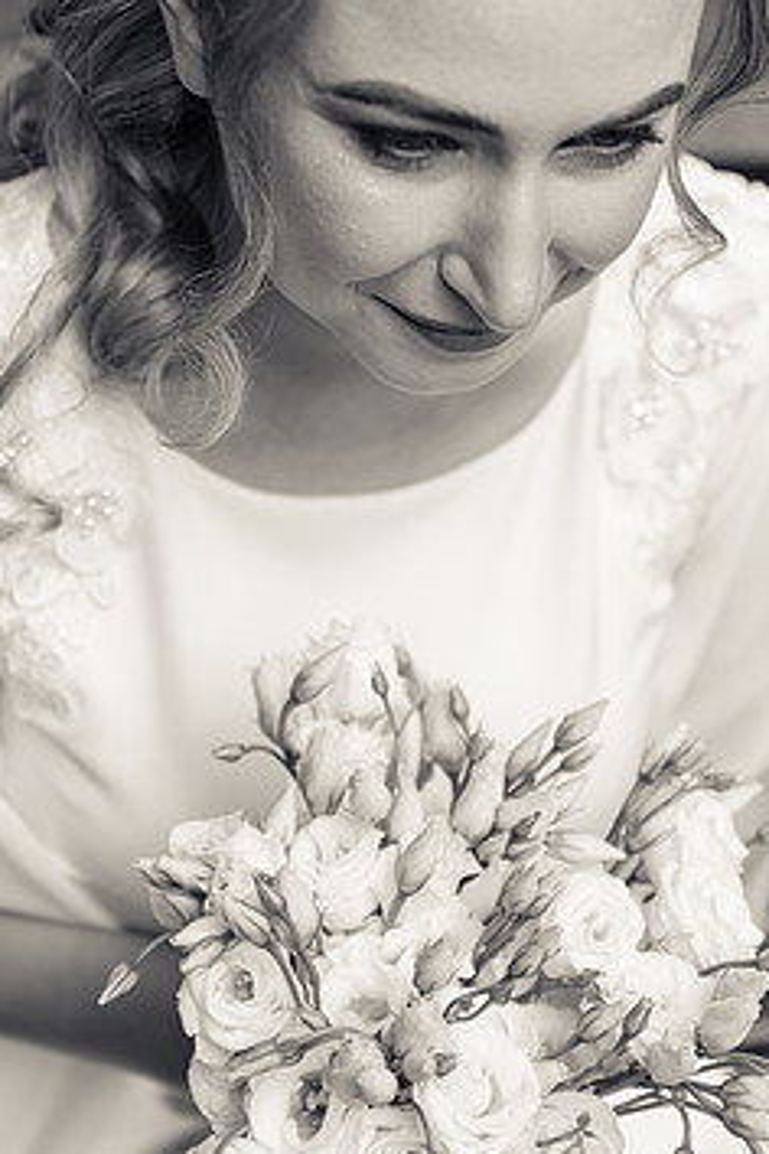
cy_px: 496
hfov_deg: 15.4
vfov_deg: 22.9
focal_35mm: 89
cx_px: 433
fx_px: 2851
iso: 200
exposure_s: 1/1000
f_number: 2.8
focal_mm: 70
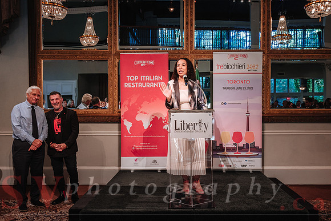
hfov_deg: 56.8
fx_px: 305
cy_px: 122
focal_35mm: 33
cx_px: 183
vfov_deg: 39.7
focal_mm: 20
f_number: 5
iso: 800
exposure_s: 1/60
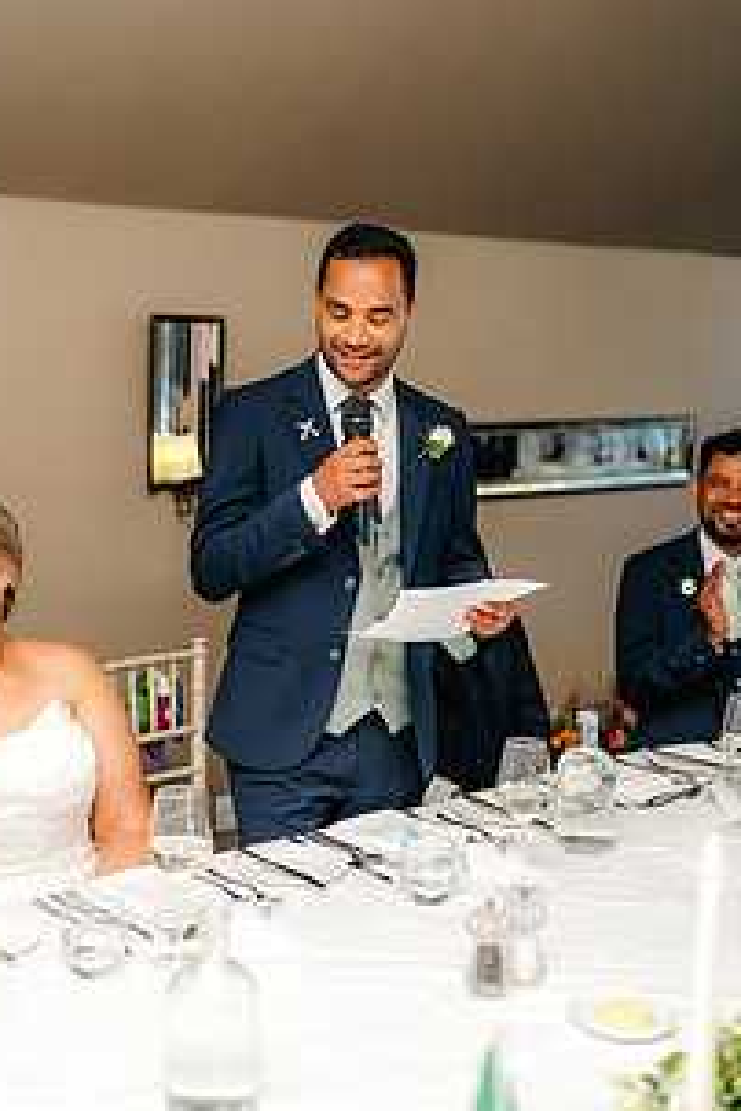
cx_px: 264
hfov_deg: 25.9
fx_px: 1605
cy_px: 440
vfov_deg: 38.0
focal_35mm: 52
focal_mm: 35
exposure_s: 1/200
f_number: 1.4
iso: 800
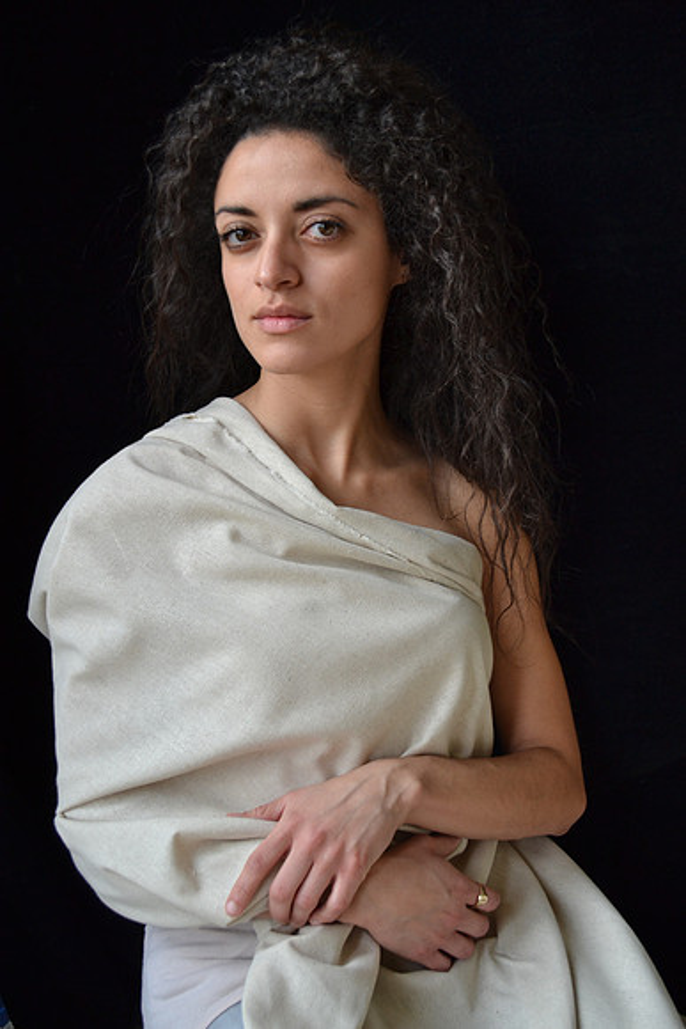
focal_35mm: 39
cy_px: 514
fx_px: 1114
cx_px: 343
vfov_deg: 49.5
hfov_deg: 34.2
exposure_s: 1/80
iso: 400
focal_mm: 26
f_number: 4.5
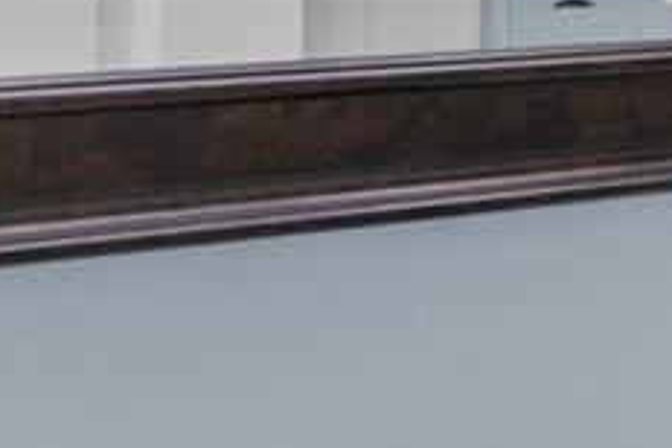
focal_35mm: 111
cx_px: 1969
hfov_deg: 11.5
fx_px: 2072
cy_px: -122
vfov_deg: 12.0
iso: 800
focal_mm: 16
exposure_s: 1/6
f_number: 8
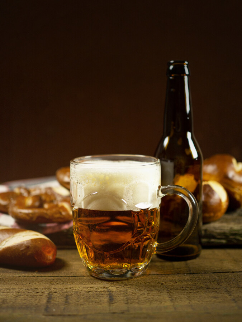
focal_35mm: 50
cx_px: 121
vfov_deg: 38.2
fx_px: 466
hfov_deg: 29.1
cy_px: 161
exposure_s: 1/125
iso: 200
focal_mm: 25
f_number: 1.8
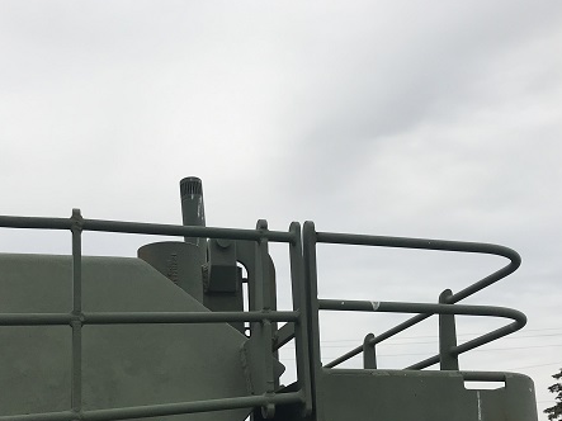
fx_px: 828
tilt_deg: +8.8
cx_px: 219
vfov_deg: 27.8
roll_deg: +0.8
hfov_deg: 37.3
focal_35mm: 51
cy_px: 356
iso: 20
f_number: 1.8
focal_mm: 3.99
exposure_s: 1/3096
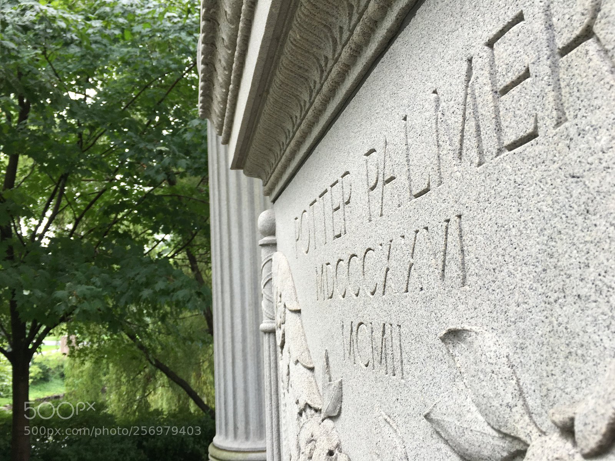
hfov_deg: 61.7
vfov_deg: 48.2
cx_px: 308
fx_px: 515
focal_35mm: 29
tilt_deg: +8.4
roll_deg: +3.4
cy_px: 230
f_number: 2.2
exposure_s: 1/60
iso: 25
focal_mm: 4.15
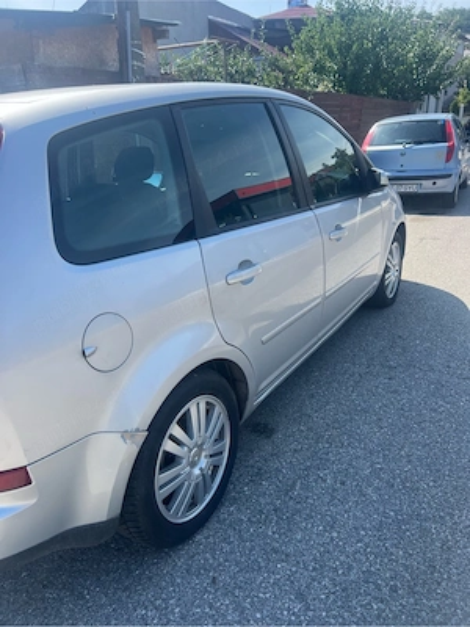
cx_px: 235
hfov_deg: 53.1
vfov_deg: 67.3
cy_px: 314
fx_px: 471
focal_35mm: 26
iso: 50
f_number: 1.5
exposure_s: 1/1311
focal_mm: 5.7
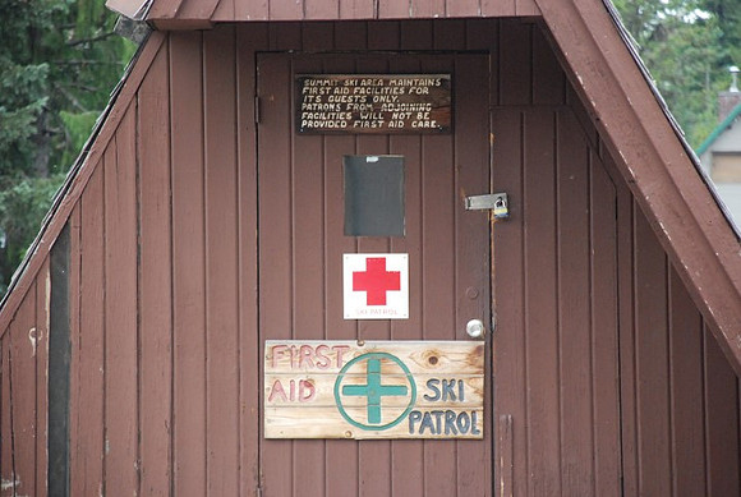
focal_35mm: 202
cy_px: 248
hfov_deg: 10.1
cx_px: 370
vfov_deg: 6.8
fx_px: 4176
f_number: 5.6
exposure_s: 1/500
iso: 1600
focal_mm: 135
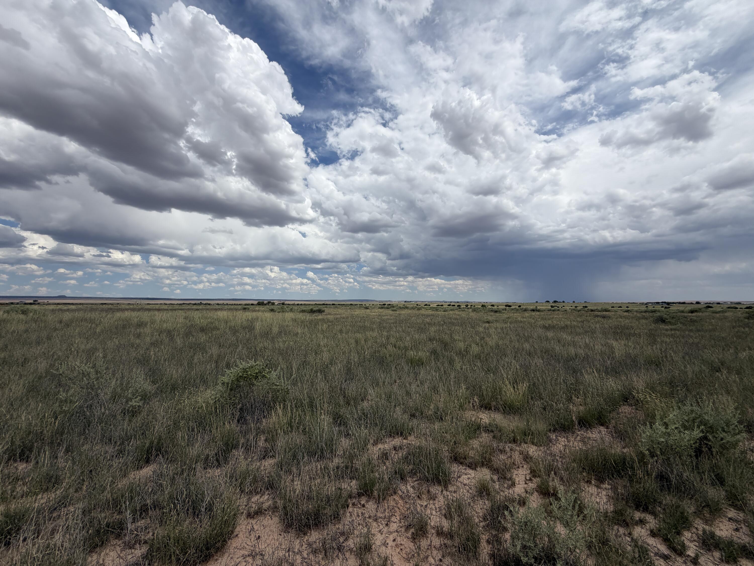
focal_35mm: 14
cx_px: 377
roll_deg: -0.9
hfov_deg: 102.1
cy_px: 283
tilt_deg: +3.9
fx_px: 305
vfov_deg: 85.7
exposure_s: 1/1961
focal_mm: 2.22
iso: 25
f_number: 2.2
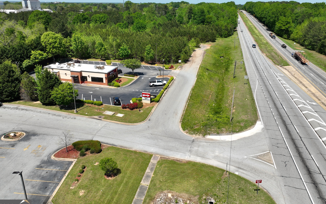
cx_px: 161
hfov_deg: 70.4
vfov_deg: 47.4
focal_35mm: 26
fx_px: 231
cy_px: 87
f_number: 2.8
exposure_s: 1/1600
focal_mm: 12.29
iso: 100
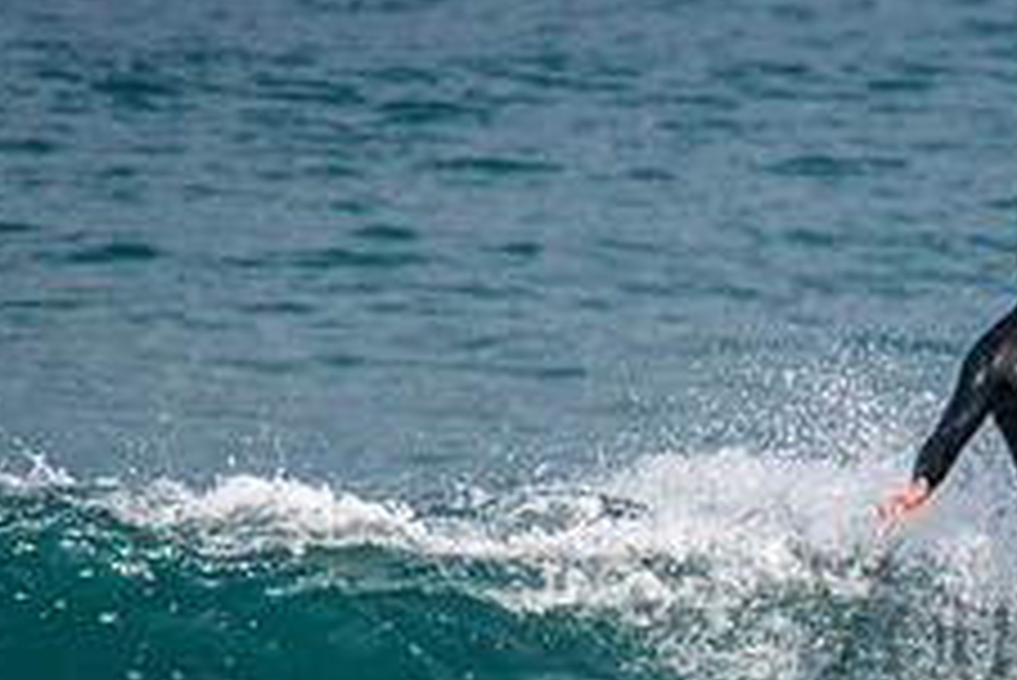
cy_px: 583
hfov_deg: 1.1
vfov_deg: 0.7
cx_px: 1274
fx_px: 54499
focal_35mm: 1928
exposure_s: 1/2000
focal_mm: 500
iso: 360
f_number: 5.6
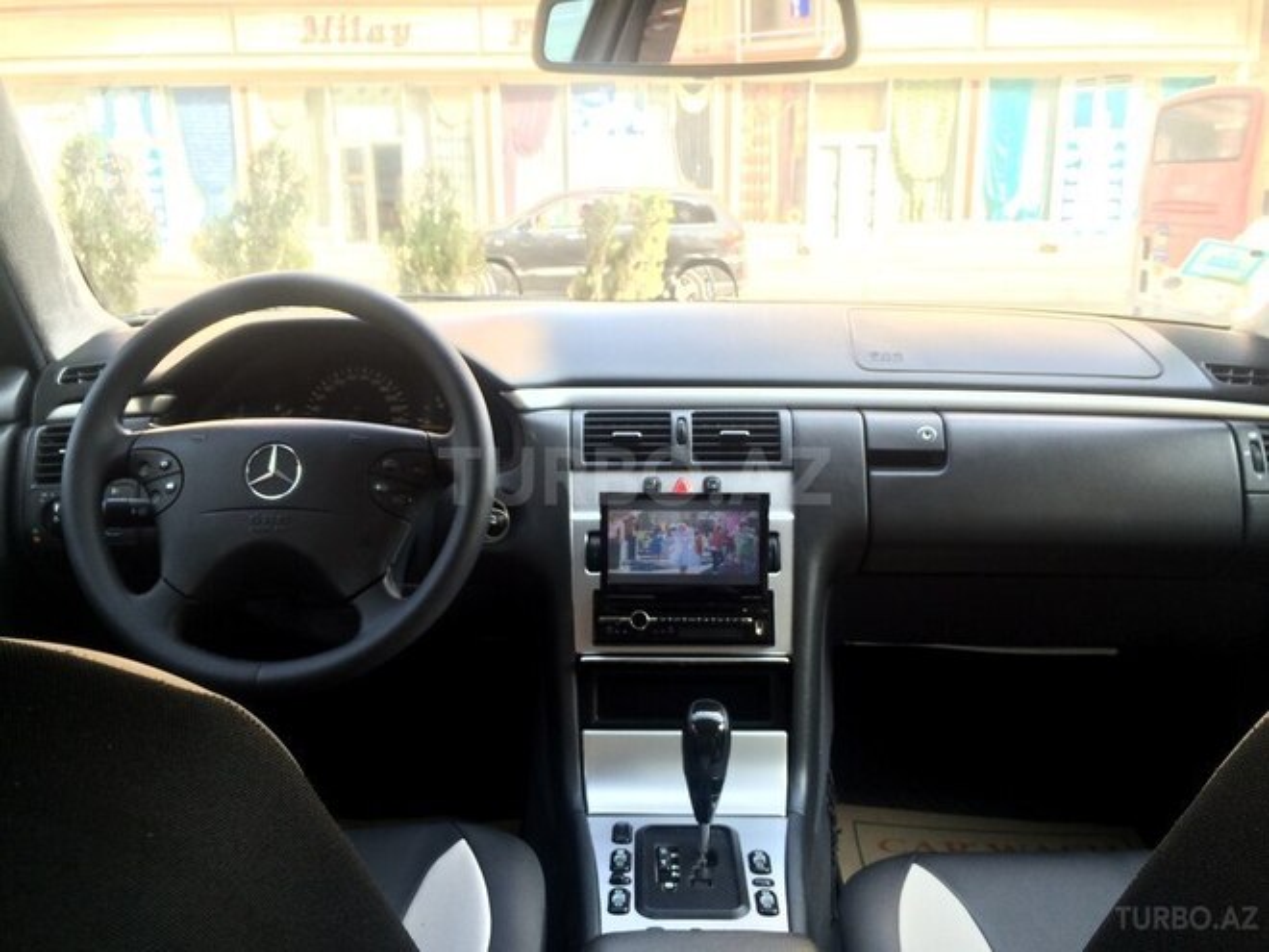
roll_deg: -0.5
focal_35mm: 29
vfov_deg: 48.2
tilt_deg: -13.9
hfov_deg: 61.7
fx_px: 1063
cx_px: 634
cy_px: 476
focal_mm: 4.15
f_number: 2.2
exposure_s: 1/100
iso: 50
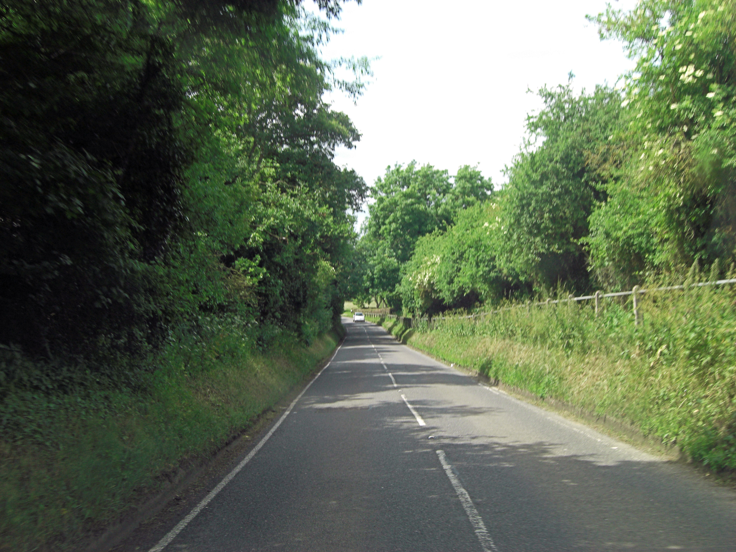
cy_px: 276
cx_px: 368
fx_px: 808
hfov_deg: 49.0
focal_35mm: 38
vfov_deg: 37.7
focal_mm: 7.9
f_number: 4
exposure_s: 1/250
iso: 80
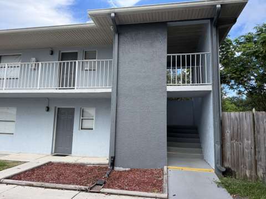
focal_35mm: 24
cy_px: 100
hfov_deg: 71.7
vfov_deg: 56.7
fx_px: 184
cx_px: 133
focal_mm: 6.76
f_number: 1.78
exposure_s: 1/2053
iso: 100
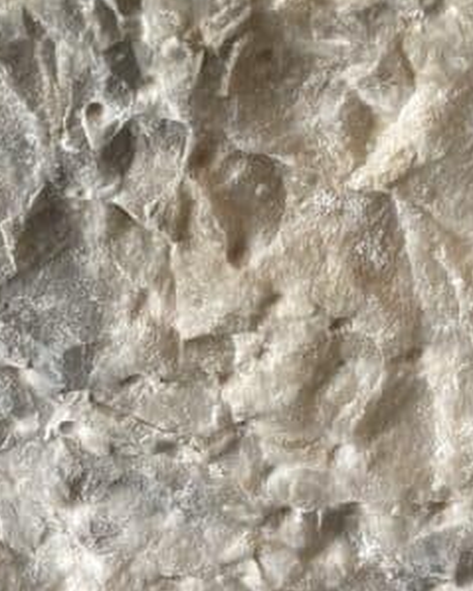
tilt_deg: -37.8
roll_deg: +4.1
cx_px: 334
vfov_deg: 21.4
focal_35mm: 87
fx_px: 1523
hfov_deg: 17.6
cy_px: 26
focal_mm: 4.2
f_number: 1.6
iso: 125
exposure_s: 1/100
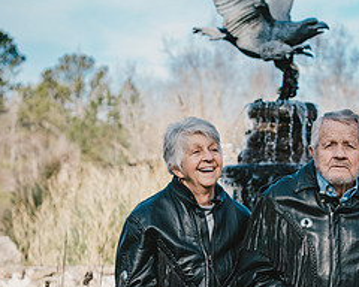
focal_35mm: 118
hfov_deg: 16.1
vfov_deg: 13.0
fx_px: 1254
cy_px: 213
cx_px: 302
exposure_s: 1/3200
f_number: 3.5
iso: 800
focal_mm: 52
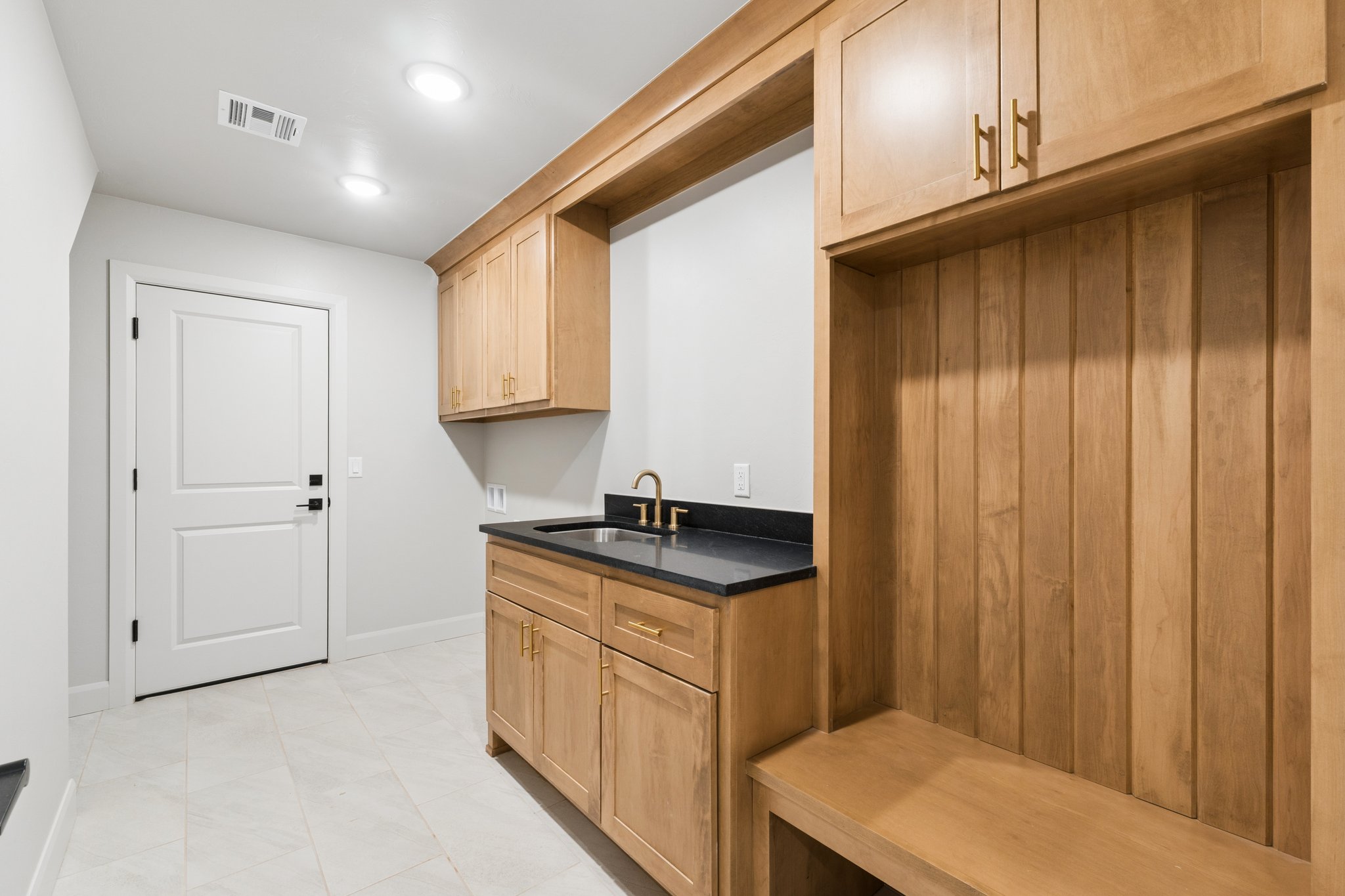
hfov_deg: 100.4
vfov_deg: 77.3
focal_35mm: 15
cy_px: 448
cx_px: 672
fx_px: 560
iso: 200
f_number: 9
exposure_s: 1/20
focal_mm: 10
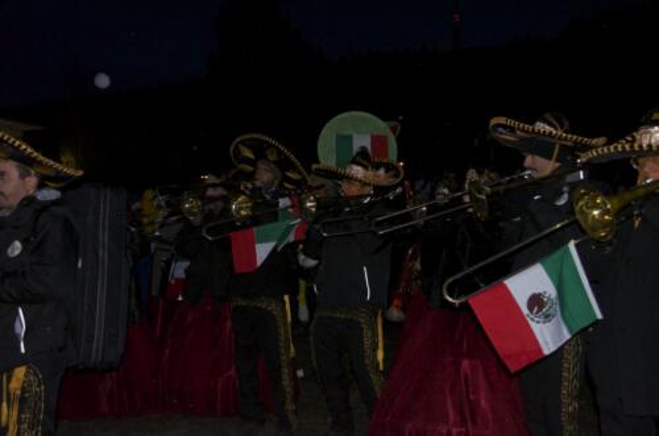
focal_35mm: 42
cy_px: 218
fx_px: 767
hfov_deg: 46.5
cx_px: 330
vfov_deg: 31.7
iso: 3200
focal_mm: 28
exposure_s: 1/60
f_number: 4
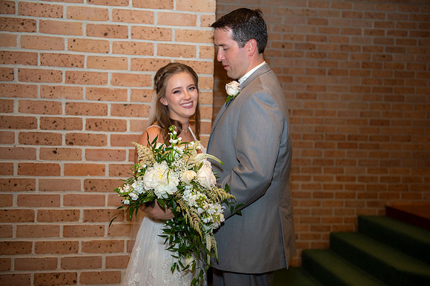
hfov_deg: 41.1
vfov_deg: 28.0
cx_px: 215
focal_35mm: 48
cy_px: 143
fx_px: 573
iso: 800
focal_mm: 48
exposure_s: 1/200
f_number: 2.8
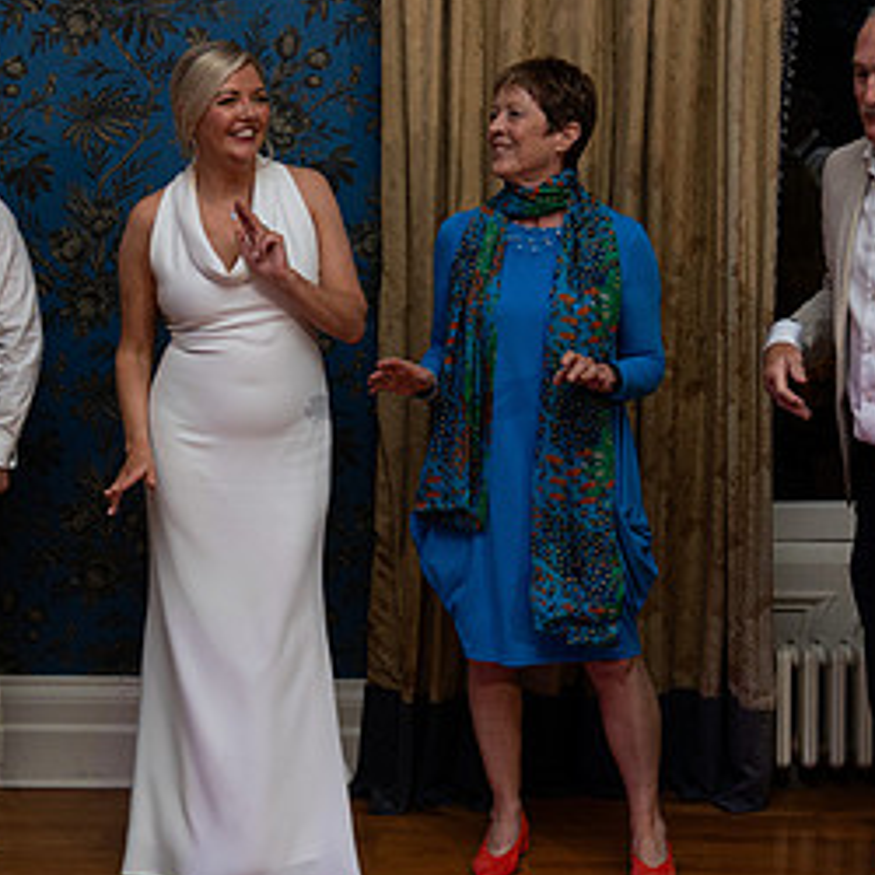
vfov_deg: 25.7
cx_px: 234
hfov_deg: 25.5
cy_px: 481
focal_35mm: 67
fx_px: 1916
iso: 1250
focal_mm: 34
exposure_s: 1/160
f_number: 2.8
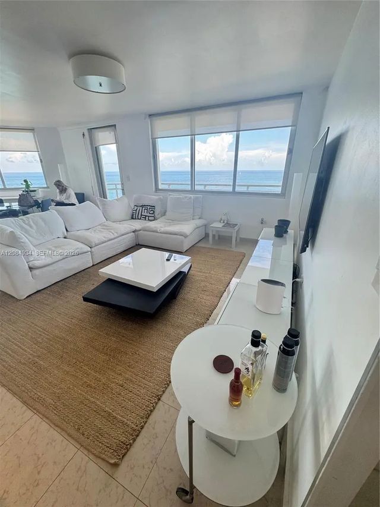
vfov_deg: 102.1
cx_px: 190
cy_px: 254
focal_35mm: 14
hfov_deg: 85.7
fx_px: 205
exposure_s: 1/99
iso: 80
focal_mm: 2.22
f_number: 2.2
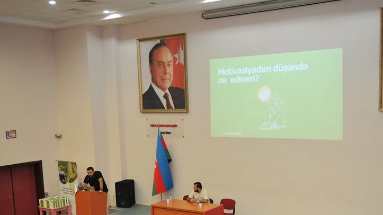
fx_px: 467
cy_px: 160
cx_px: 226
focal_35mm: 46
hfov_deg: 44.4
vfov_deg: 25.6
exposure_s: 1/60
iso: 500
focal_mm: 31
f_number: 2.8
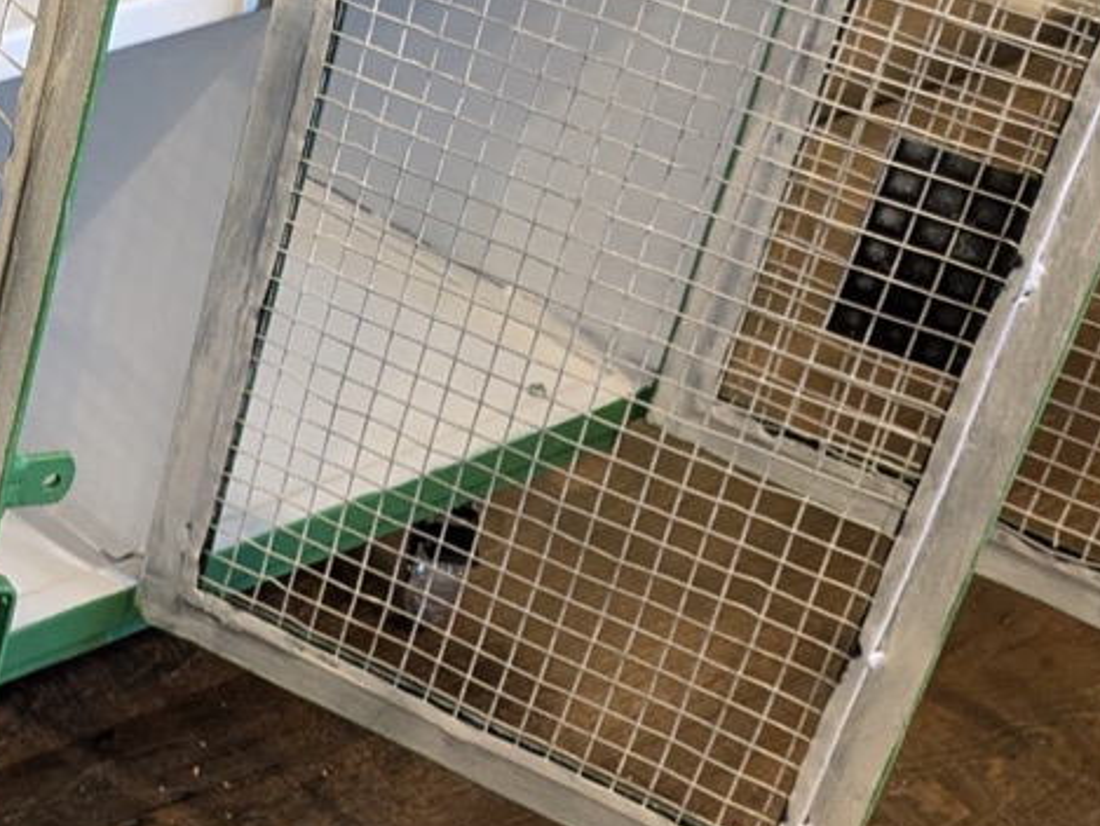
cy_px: 771
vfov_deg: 15.2
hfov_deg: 18.0
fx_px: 3051
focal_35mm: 96
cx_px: -589
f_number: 1.89
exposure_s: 1/24
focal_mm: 5.43
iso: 328
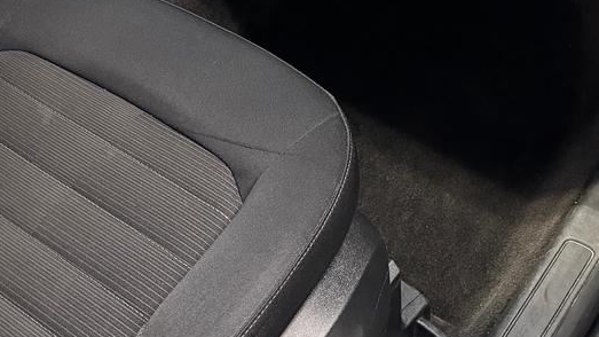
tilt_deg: -34.5
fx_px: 1016
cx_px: 278
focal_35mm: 64
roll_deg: +2.2
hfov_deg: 32.8
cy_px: -105
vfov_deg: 17.6
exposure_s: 1/30
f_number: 1.78
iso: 800
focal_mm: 6.76
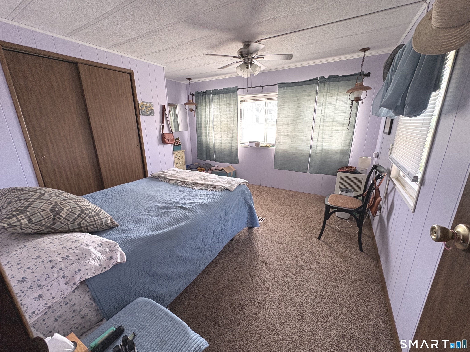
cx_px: 235
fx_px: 190
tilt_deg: -15.6
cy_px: 176
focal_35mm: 14
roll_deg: +0.1
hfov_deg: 102.1
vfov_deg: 85.7
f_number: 2.2
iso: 200
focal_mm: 2.22
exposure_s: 1/99
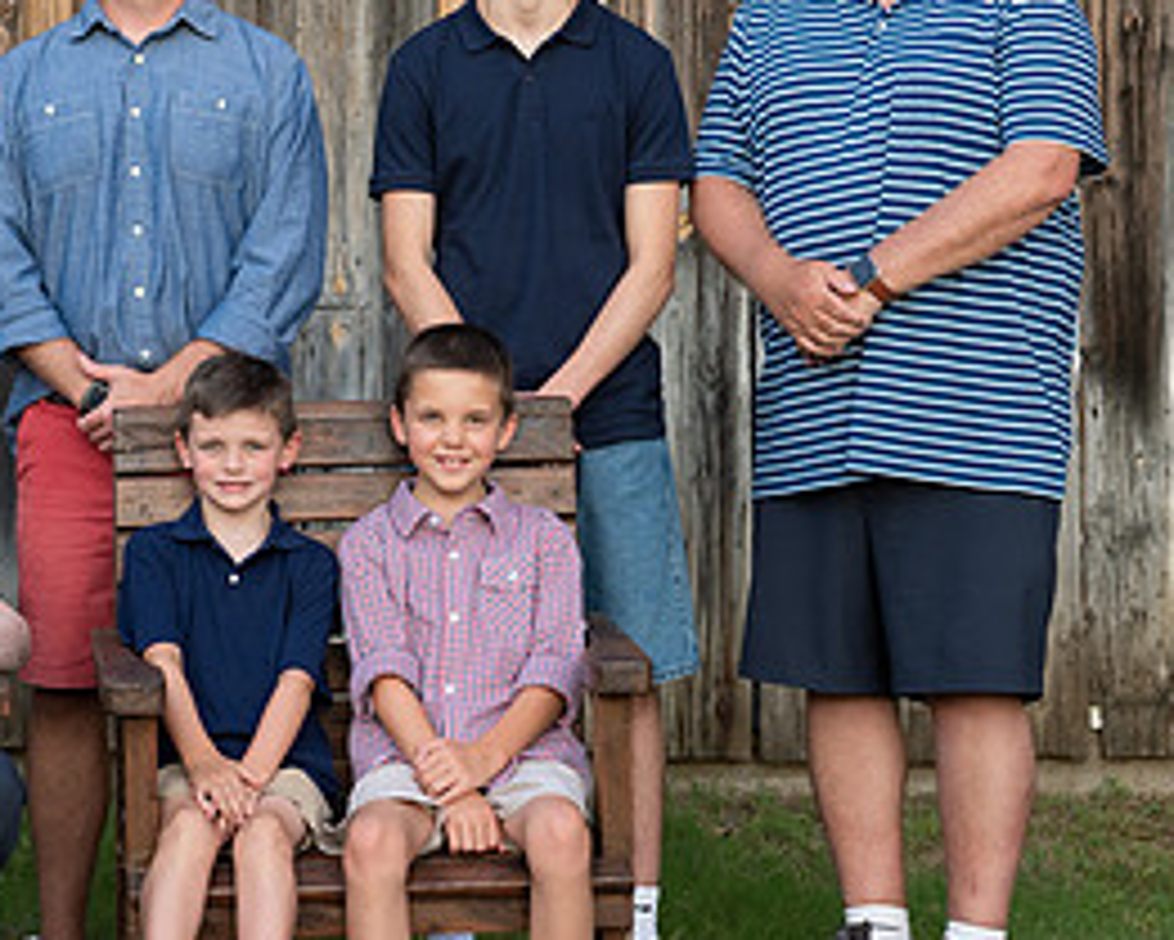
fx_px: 4414
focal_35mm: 127
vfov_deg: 12.1
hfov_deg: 15.0
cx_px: 161
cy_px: 304
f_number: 2.8
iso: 200
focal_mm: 50
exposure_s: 1/500
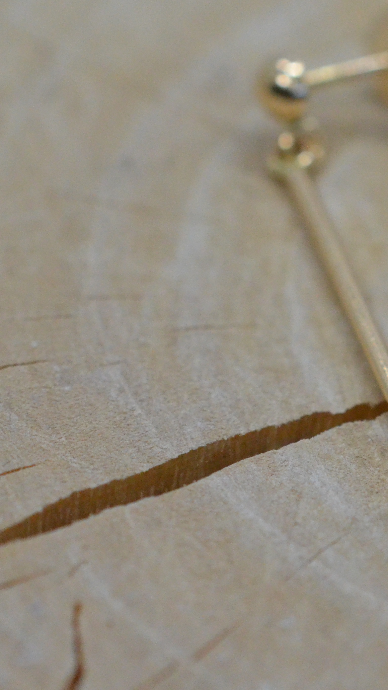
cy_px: 431
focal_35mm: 150
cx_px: 484
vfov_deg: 14.3
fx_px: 2744
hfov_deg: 8.0
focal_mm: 40
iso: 3200
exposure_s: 1/2000
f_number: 5.6
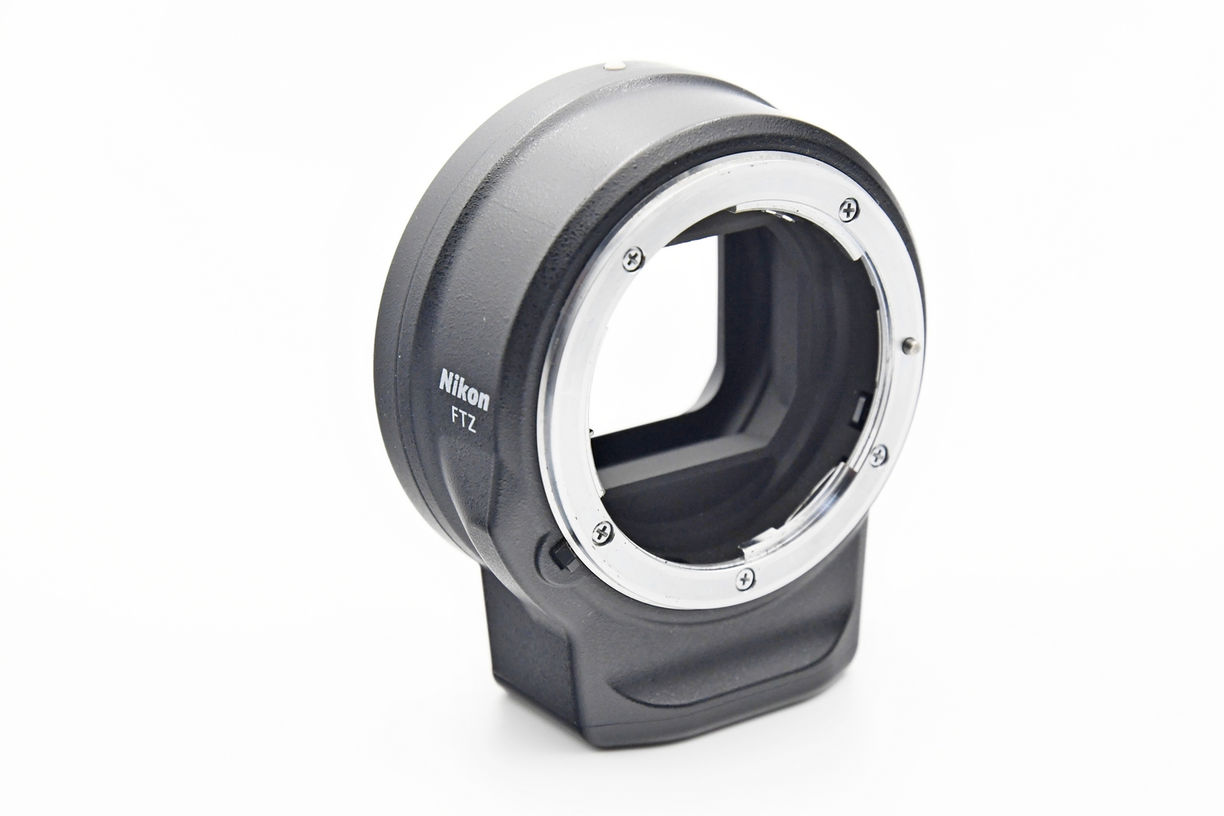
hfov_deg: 19.5
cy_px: 408
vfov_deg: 13.0
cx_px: 612
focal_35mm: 105
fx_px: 3570
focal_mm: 70
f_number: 8
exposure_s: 1/100
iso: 1600
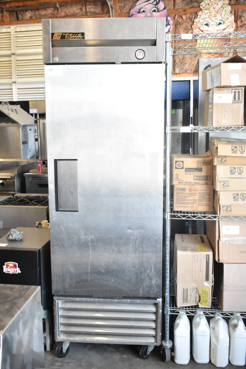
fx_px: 369
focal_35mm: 36
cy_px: 184
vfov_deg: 53.1
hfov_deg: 36.9
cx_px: 123
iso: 1600
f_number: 5
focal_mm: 24
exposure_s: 1/100
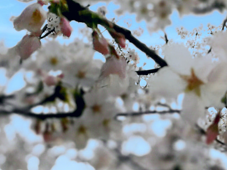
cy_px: 88
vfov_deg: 9.0
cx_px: 203
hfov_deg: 11.9
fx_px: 1082
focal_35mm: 165
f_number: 4
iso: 50
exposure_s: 1/1905
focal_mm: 3.95
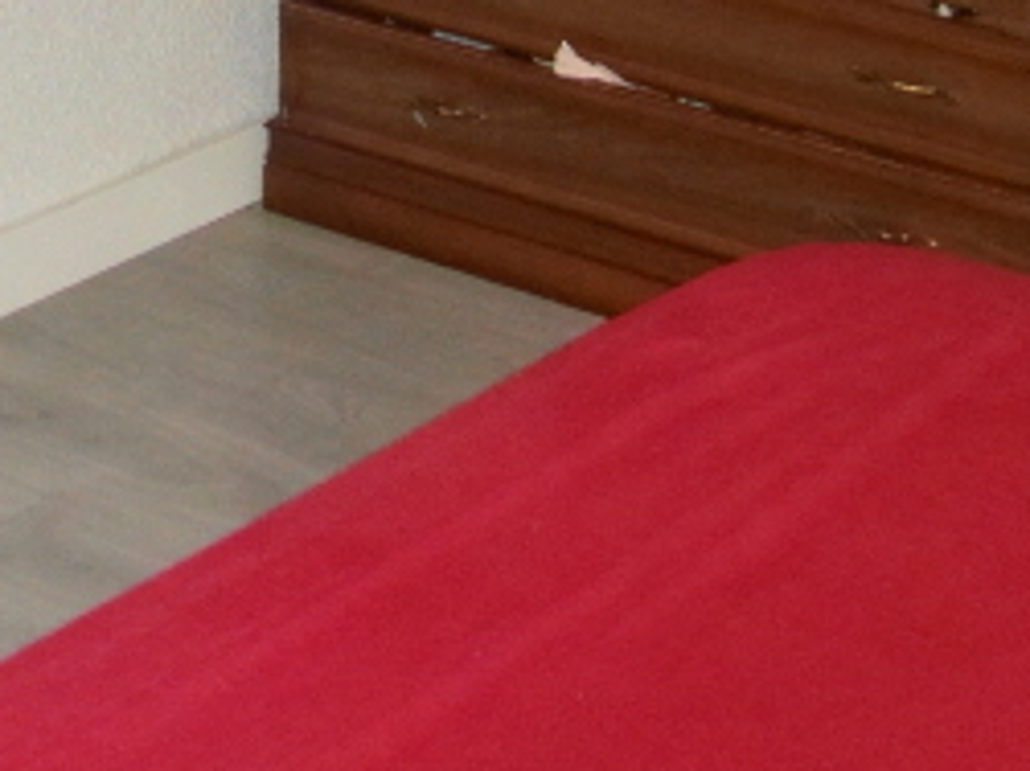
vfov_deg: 13.8
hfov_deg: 19.9
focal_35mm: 98
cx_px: 271
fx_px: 2915
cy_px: -521
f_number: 3.2
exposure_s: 1/30
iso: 400
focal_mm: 4
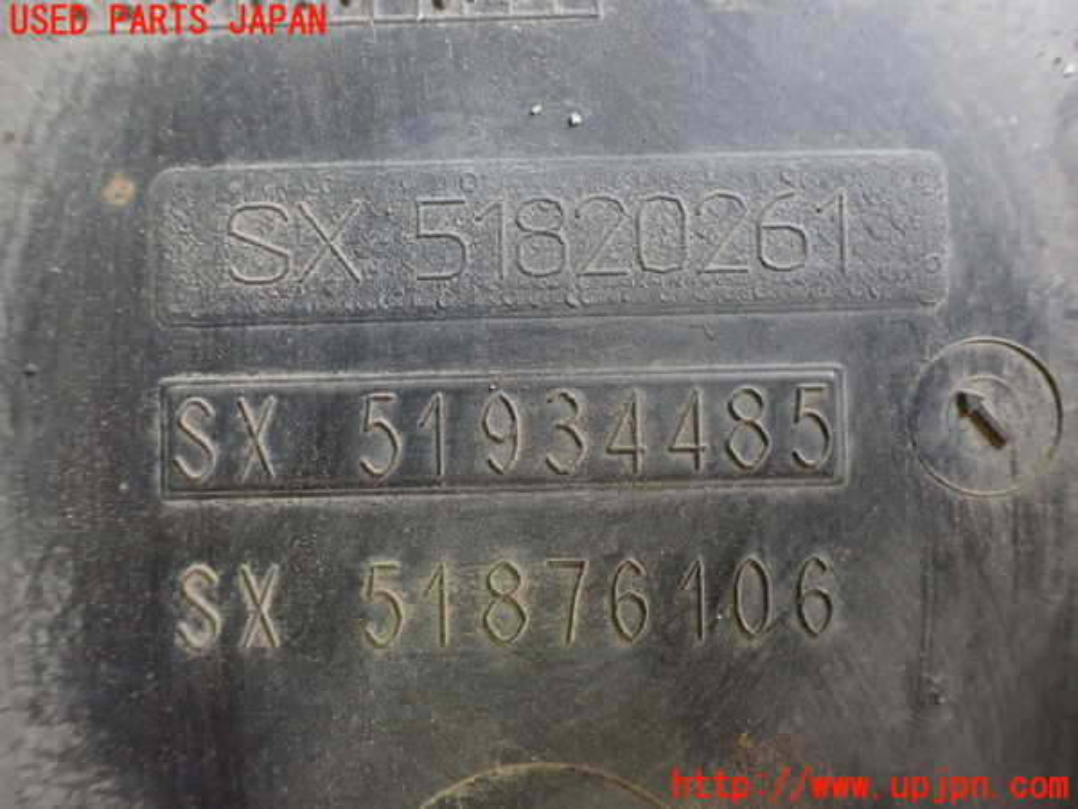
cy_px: 404
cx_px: 539
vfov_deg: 46.8
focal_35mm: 30
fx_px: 934
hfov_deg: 60.0
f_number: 2.3
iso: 800
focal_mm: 5.4
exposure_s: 1/80
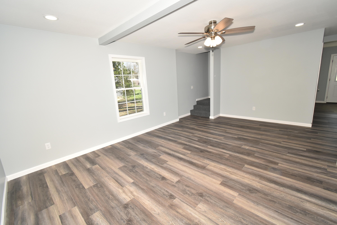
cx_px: 168
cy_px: 112
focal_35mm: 15
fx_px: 141
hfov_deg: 100.3
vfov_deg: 77.4
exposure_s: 1/80
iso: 400
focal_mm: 10
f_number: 9
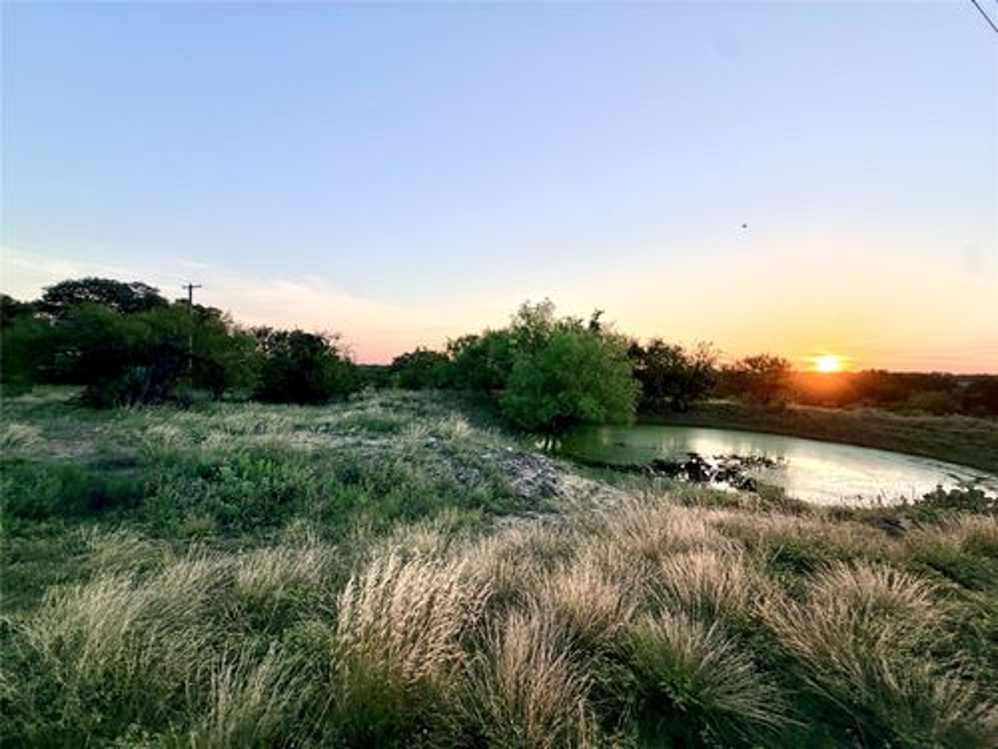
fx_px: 404
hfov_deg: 102.1
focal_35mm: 14
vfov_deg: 85.7
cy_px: 374
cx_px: 499
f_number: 2.2
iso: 64
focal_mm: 2.22
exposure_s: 1/502
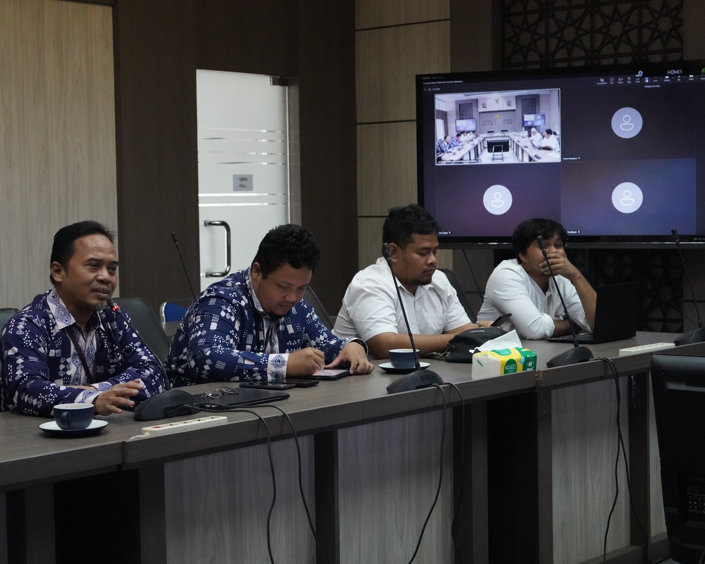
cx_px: 291
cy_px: 280
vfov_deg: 22.5
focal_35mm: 68
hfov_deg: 27.9
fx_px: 1419
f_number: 5.6
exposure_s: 1/500
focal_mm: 60
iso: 16000
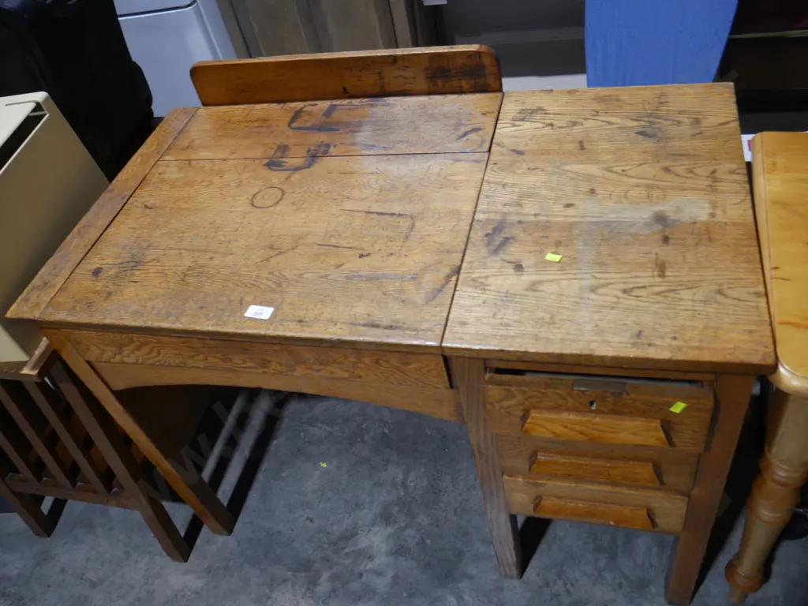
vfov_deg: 46.8
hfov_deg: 60.0
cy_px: 303
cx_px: 404
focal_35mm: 30
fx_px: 700
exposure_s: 1/60
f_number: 3.6
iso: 200
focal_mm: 15
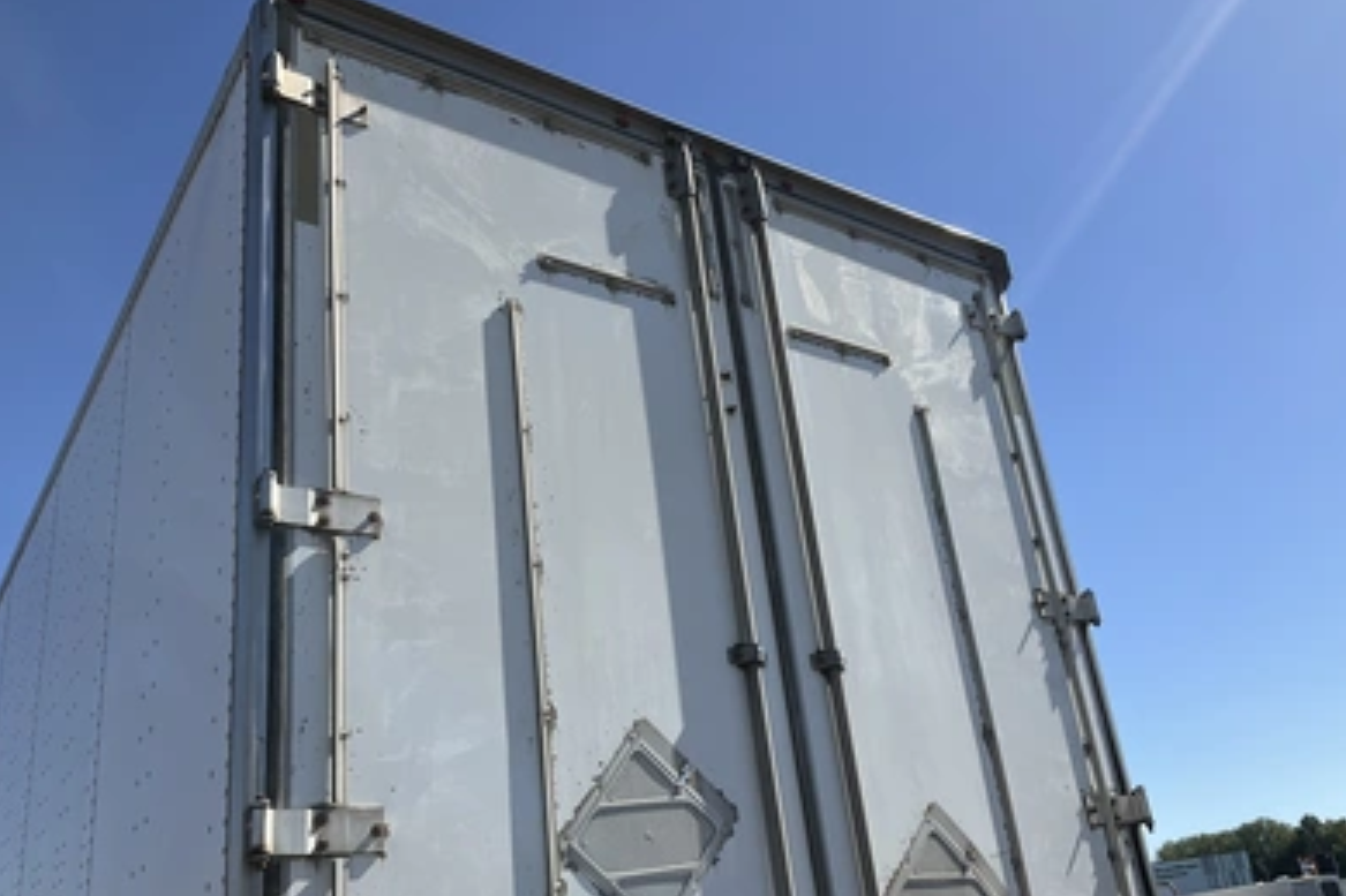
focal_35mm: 31
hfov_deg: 60.3
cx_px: 675
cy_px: 509
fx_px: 1159
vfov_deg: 42.2
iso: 25
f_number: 1.8
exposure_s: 1/2141
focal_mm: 3
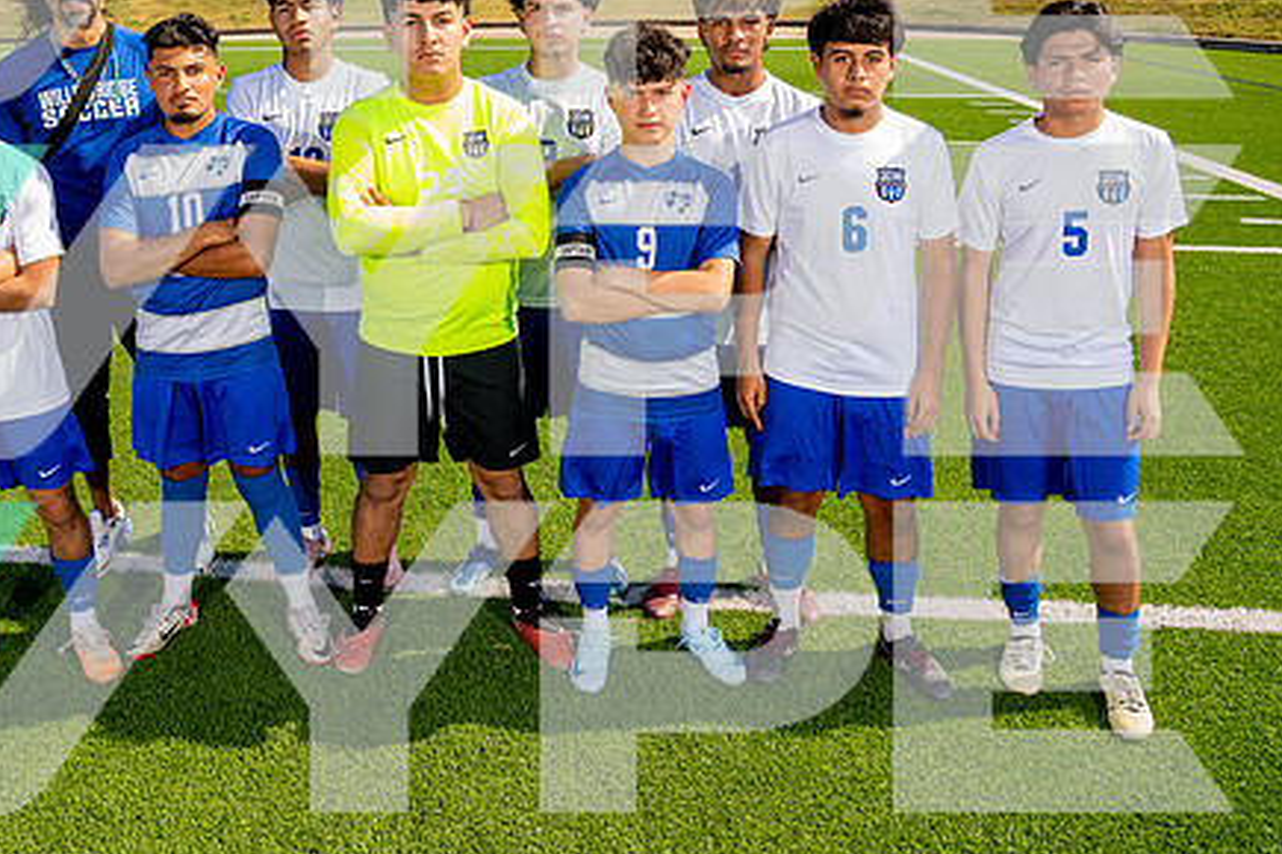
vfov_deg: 40.7
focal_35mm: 32
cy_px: 302
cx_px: 492
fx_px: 1139
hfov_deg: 58.1
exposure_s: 1/125
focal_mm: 24
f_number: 7.1
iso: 50
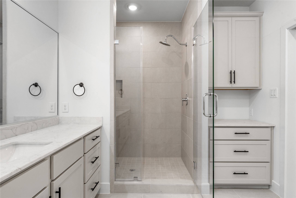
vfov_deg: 61.9
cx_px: 148
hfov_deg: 84.0
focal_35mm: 20
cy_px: 99
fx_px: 164
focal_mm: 20
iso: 200
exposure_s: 1/5
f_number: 9
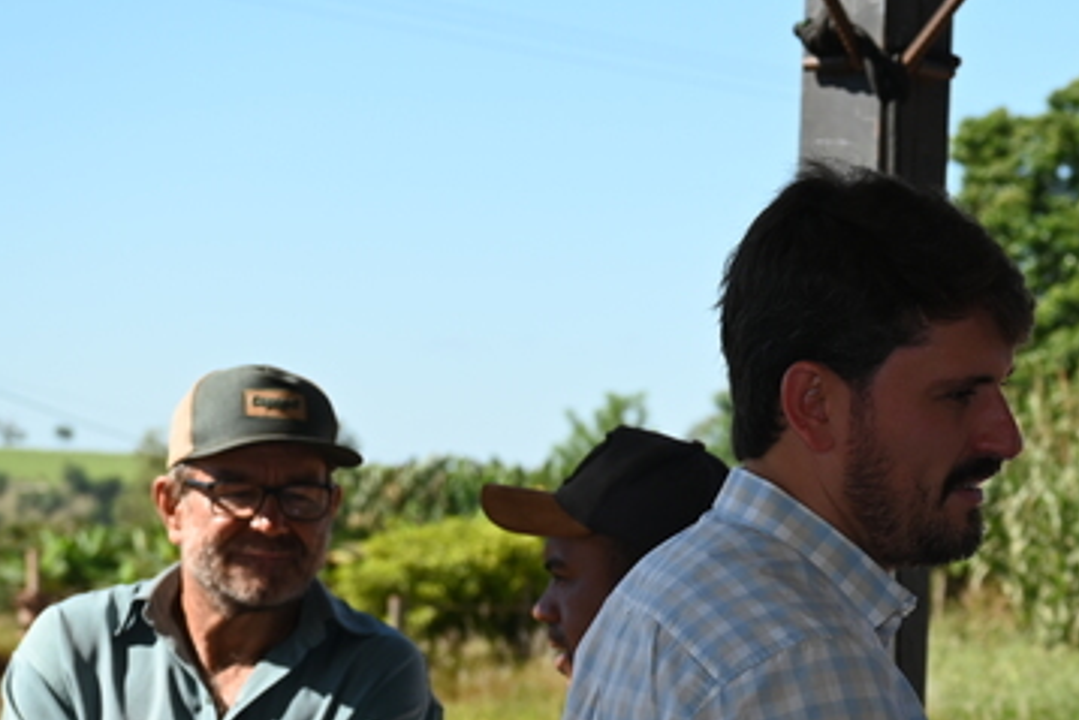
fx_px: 5277
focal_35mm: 176
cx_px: 1260
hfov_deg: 11.5
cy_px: 854
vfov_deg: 7.7
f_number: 8
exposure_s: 1/200
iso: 100
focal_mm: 70
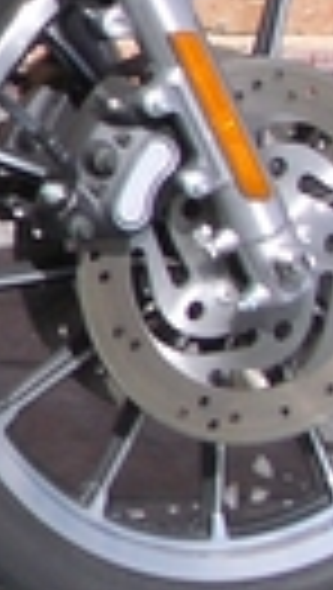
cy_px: -59
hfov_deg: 4.8
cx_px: -896
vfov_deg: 9.2
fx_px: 3630
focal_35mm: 232
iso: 50
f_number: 4.3
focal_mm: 5.8
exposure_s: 1/500
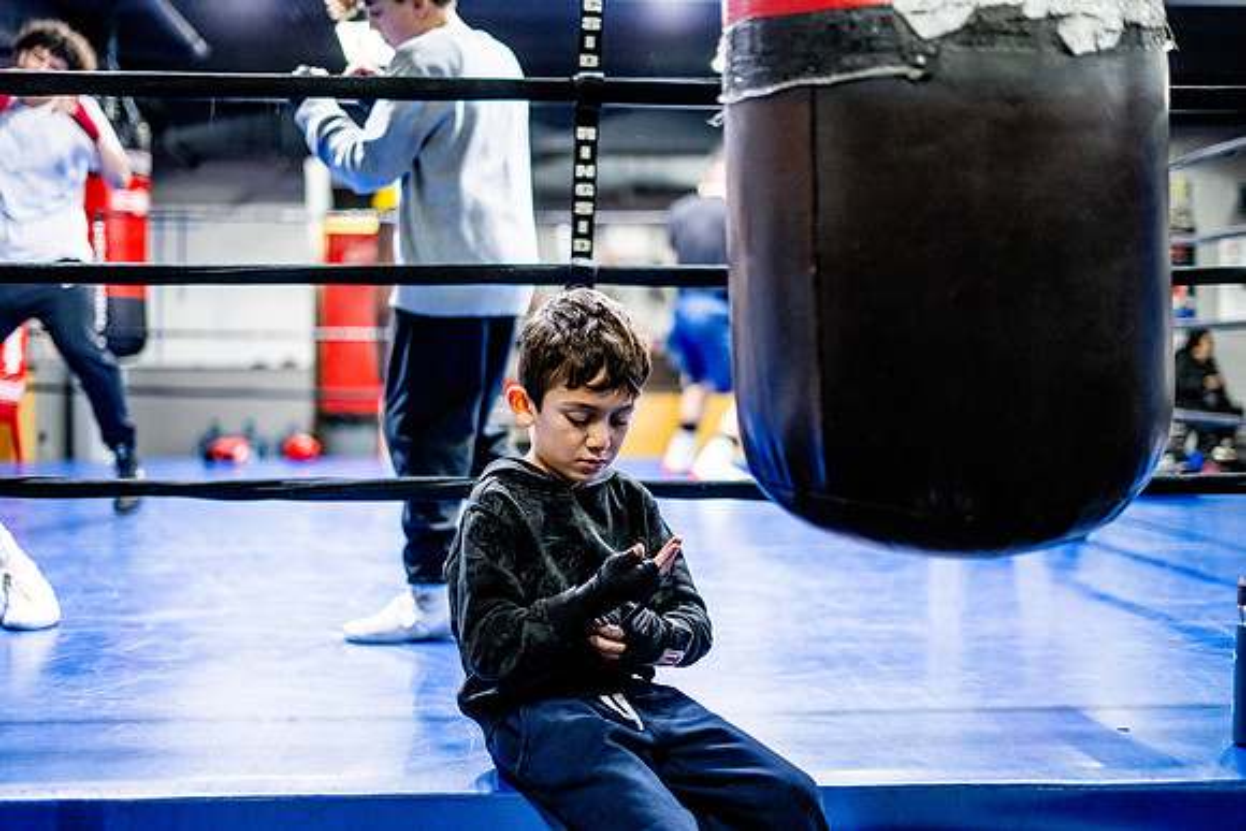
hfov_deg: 39.6
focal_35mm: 50
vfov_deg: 27.0
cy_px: 416
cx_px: 623
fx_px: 1731
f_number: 1.8
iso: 3200
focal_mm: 50
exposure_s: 1/500
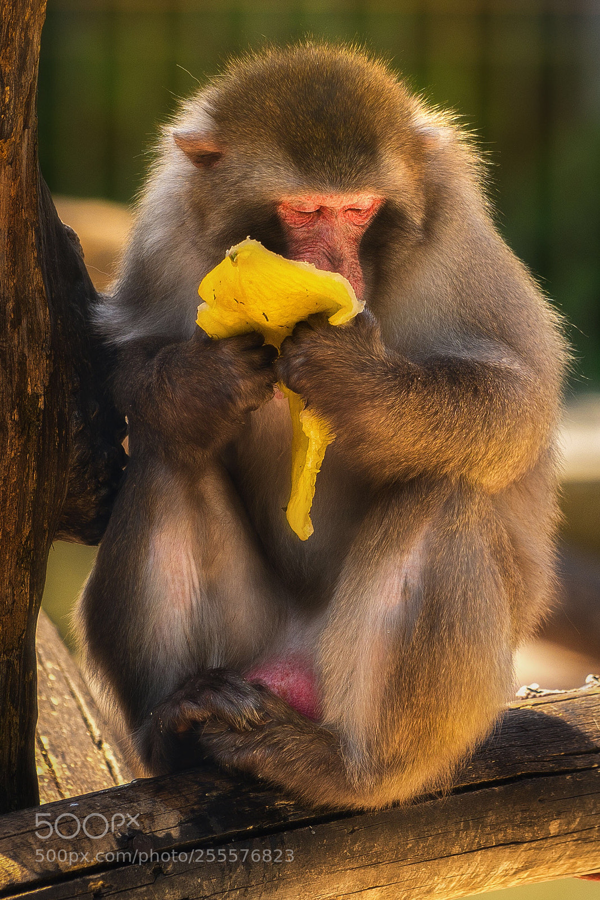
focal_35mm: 200
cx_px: 300
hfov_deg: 6.9
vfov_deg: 10.3
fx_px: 4999
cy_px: 450
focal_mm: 200
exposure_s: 1/400
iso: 100
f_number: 4
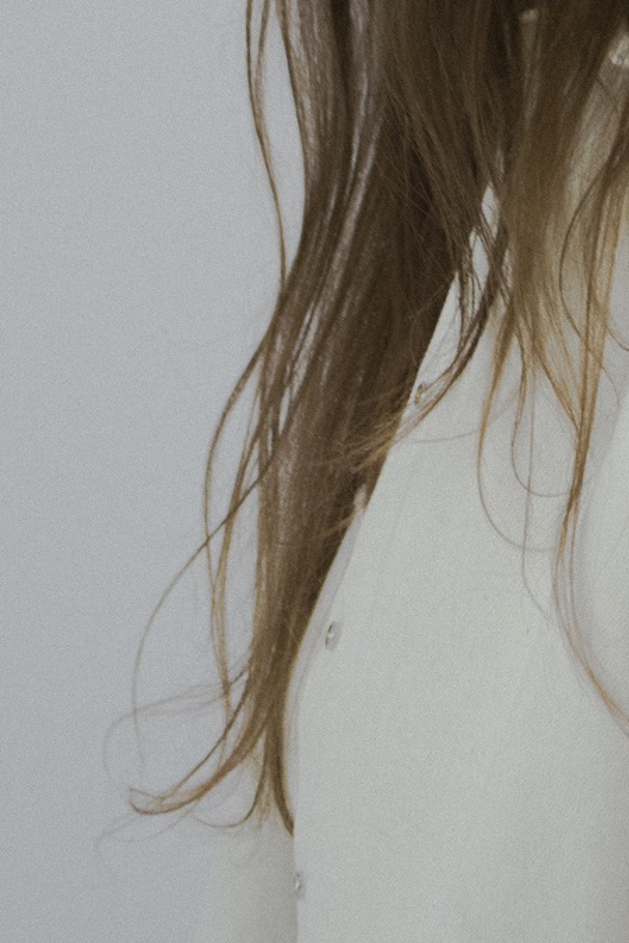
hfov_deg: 7.9
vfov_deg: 11.8
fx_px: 4507
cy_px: 18
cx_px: 612
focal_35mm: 172
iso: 100
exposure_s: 1/80
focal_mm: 42
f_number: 5.3
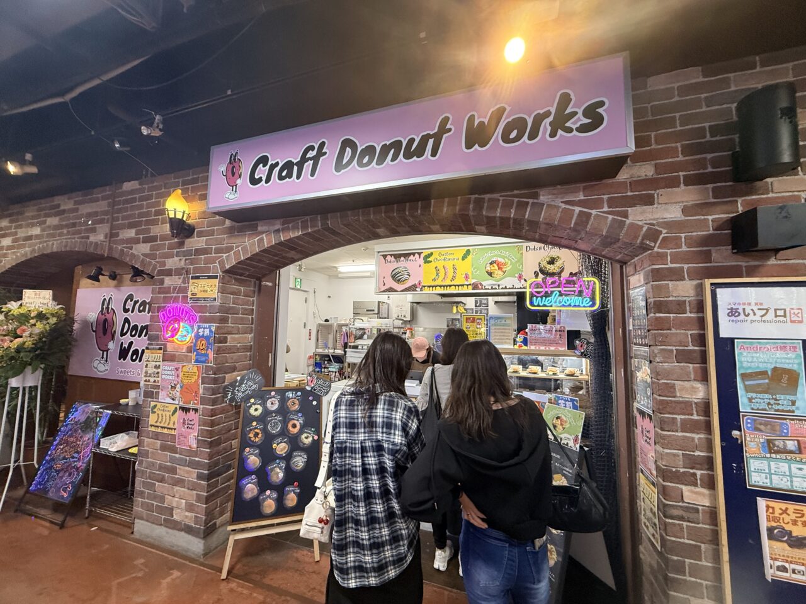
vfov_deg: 85.7
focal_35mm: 14
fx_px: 326
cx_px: 403
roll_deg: +0.0
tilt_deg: +4.0
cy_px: 302
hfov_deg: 102.1
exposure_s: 1/100
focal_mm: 2.22
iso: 200
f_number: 2.2
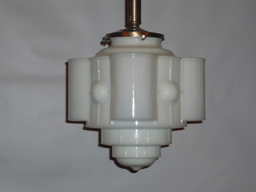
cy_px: 96
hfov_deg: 19.4
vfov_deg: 14.6
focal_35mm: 101
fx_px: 747
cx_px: 128
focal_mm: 12.2
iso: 100
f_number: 4.2
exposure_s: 1/30
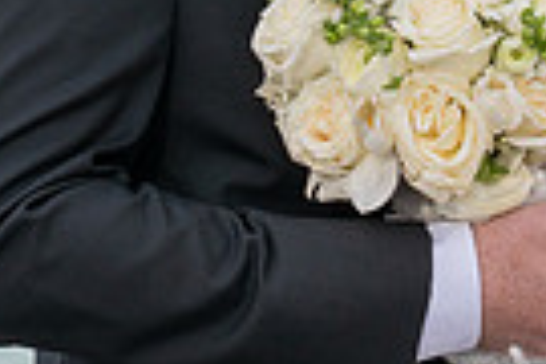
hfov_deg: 6.9
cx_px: 400
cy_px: -176
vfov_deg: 4.6
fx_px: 4550
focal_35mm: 300
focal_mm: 70
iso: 200
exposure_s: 1/200
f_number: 9
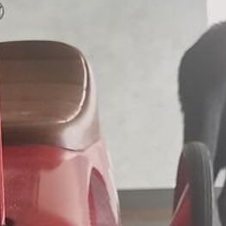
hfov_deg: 14.9
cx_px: 39
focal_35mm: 116
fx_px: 857
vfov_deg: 12.9
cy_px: 468
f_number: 1.8
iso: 250
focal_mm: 4.75
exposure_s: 1/50
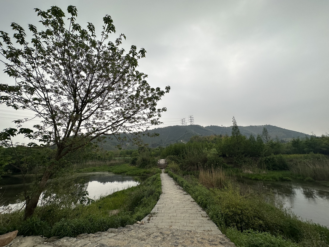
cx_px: 164
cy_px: 124
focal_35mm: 14
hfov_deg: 102.1
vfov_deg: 85.7
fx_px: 133
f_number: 2.2
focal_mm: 2.22
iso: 40
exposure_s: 1/274
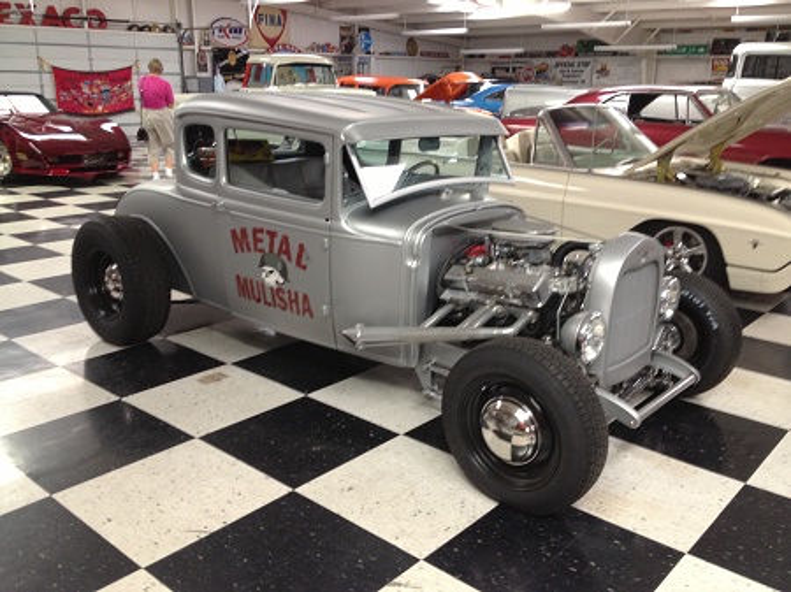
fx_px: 799
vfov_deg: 40.7
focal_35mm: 35
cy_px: 296
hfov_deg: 52.7
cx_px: 396
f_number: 2.4
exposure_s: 1/20
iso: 125
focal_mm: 4.28
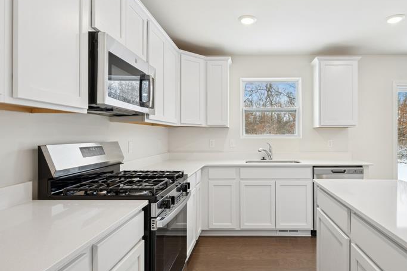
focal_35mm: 21
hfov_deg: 80.3
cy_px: 138
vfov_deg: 59.5
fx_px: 237
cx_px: 243
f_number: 9
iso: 50
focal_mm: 14
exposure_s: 1/1.67
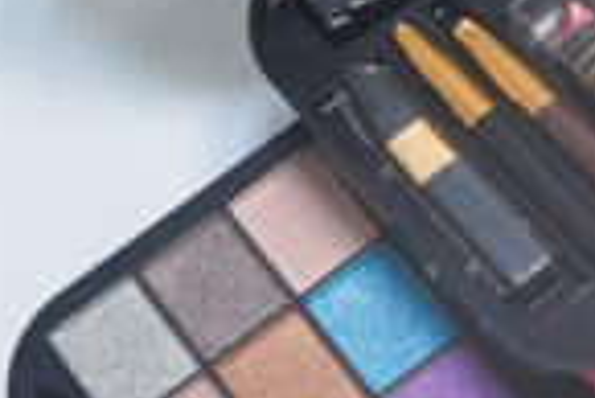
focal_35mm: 159
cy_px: -117
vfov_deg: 8.5
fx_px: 2631
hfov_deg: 12.5
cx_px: 751
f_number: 5
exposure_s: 1/160
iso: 800
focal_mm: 22
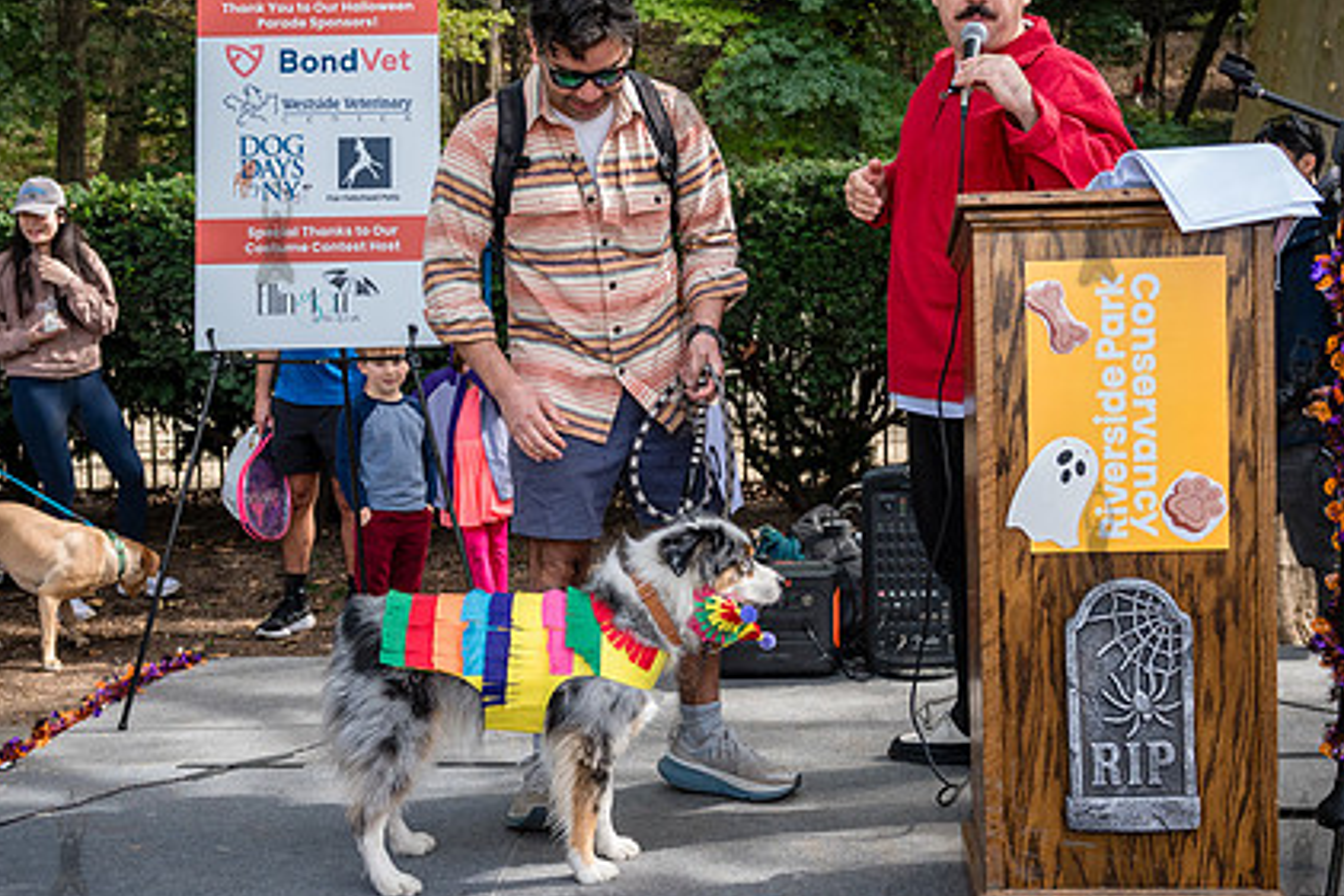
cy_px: 383
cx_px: 683
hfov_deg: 41.9
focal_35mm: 47
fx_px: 1755
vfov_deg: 28.6
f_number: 4
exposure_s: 1/1000
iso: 1000
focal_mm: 34
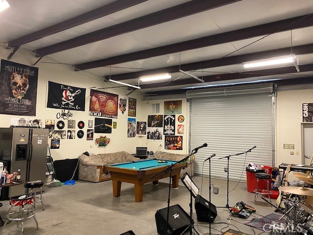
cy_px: 118
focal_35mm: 26
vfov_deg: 53.1
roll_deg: -2.8
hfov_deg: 67.3
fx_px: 235
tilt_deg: +4.8
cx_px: 156
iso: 500
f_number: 1.8
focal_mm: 4.25
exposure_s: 1/60
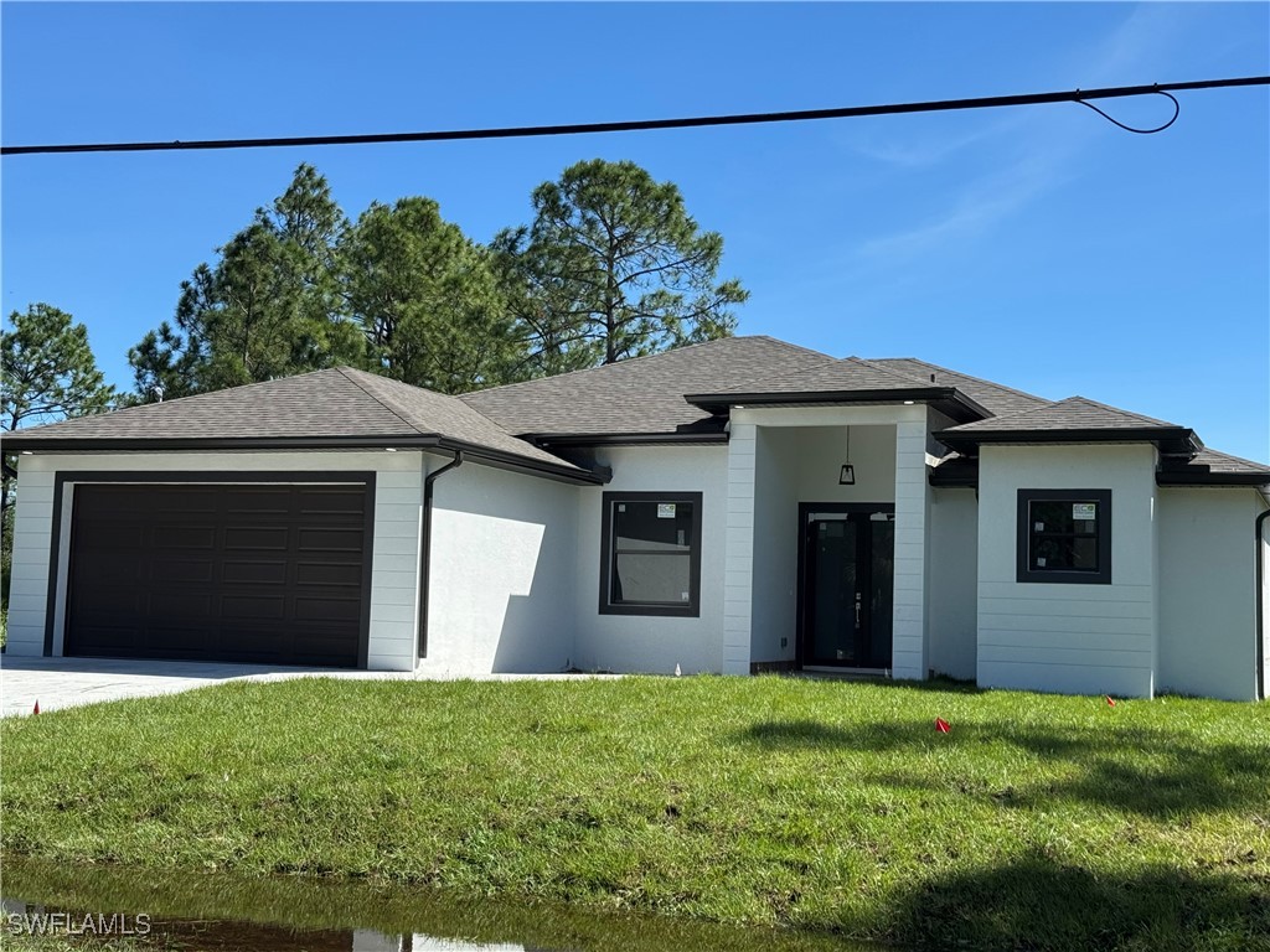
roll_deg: -1.2
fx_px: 1761
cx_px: 635
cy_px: 476
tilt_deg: +4.2
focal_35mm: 48
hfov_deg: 39.7
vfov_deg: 30.3
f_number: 1.78
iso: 64
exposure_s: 1/3610
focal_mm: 6.76
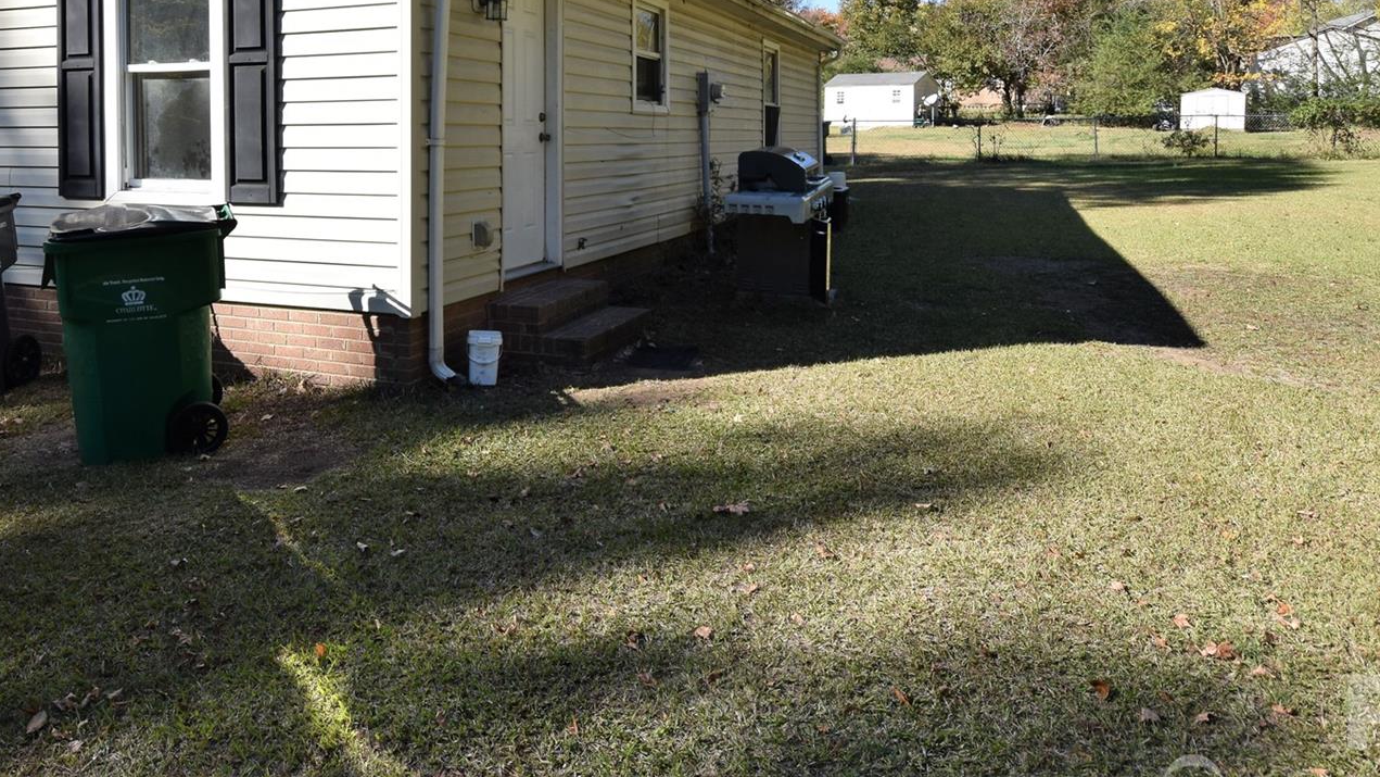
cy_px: 146
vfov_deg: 39.9
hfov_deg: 67.8
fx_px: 1019
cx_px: 582
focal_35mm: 28
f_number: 9
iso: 200
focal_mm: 11
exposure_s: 1/320
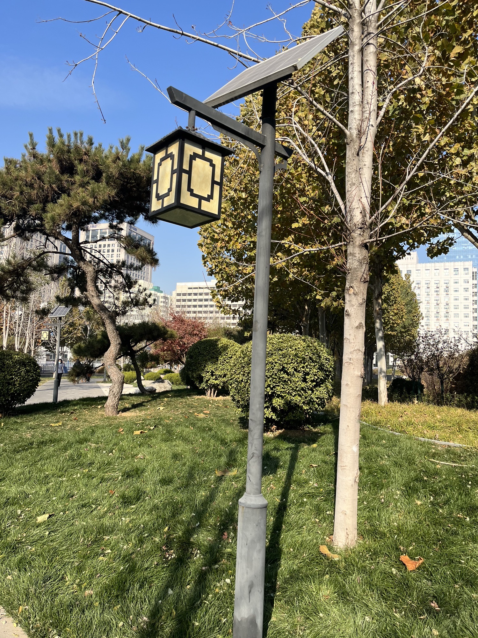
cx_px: 239
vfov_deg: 67.3
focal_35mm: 26
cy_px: 319
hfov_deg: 53.1
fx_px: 479
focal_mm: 5.1
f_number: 1.6
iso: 50
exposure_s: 1/1862
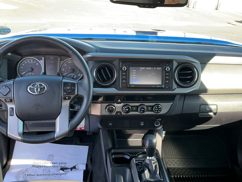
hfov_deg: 60.0
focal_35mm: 30
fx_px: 210
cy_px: 91
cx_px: 121
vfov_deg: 46.8
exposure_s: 1/120
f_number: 1.8
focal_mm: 3
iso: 32
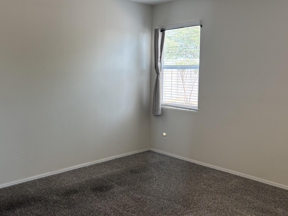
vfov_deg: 40.6
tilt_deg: -5.9
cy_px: 96
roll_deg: -0.5
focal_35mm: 35
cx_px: 117
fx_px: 291
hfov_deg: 52.3
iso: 80
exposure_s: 1/60
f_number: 1.6
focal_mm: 5.96
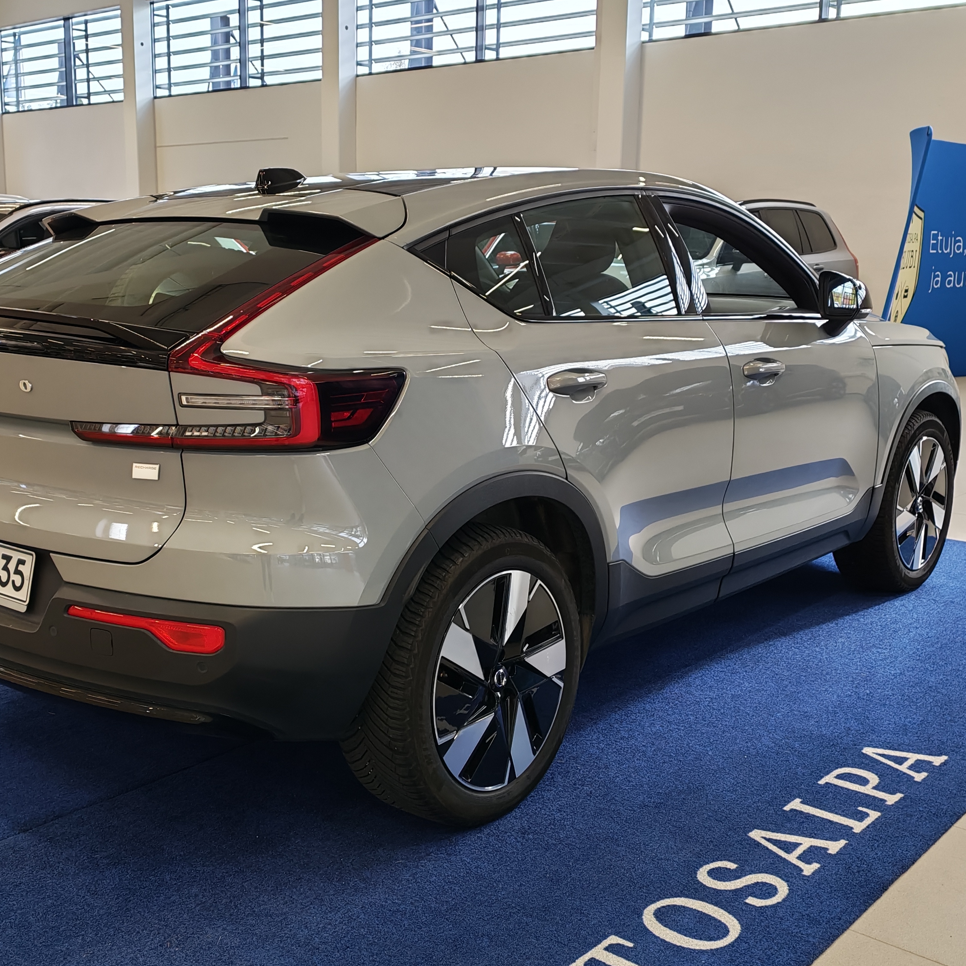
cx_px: 399
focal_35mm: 42
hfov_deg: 39.9
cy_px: 475
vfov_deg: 40.0
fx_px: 1326
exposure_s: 1/100
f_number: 1.9
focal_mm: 6.12
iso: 139
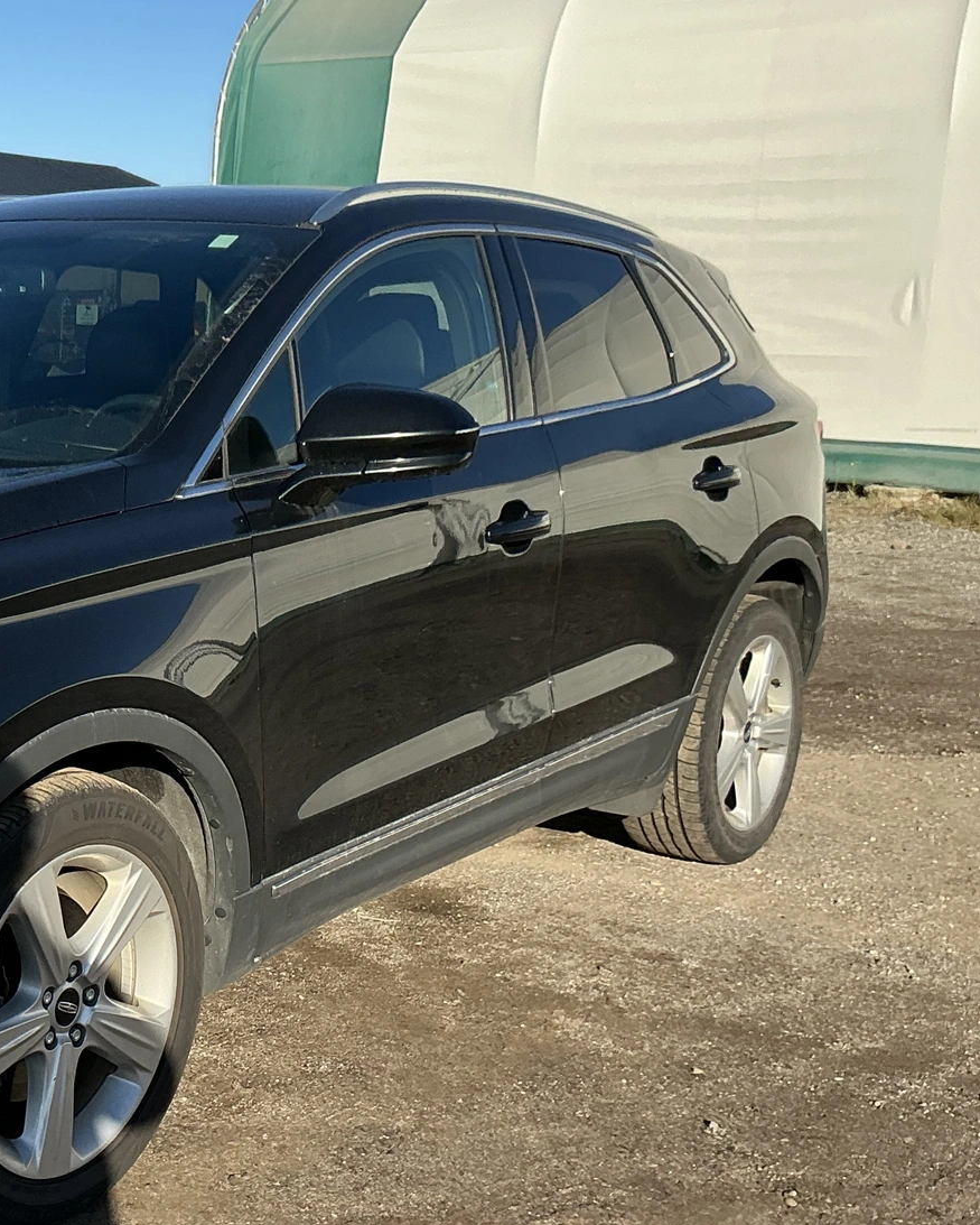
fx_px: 1812
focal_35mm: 50
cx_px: -29
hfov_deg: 28.2
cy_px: 643
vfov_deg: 37.3
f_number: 1.8
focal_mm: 3
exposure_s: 1/1342
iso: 25
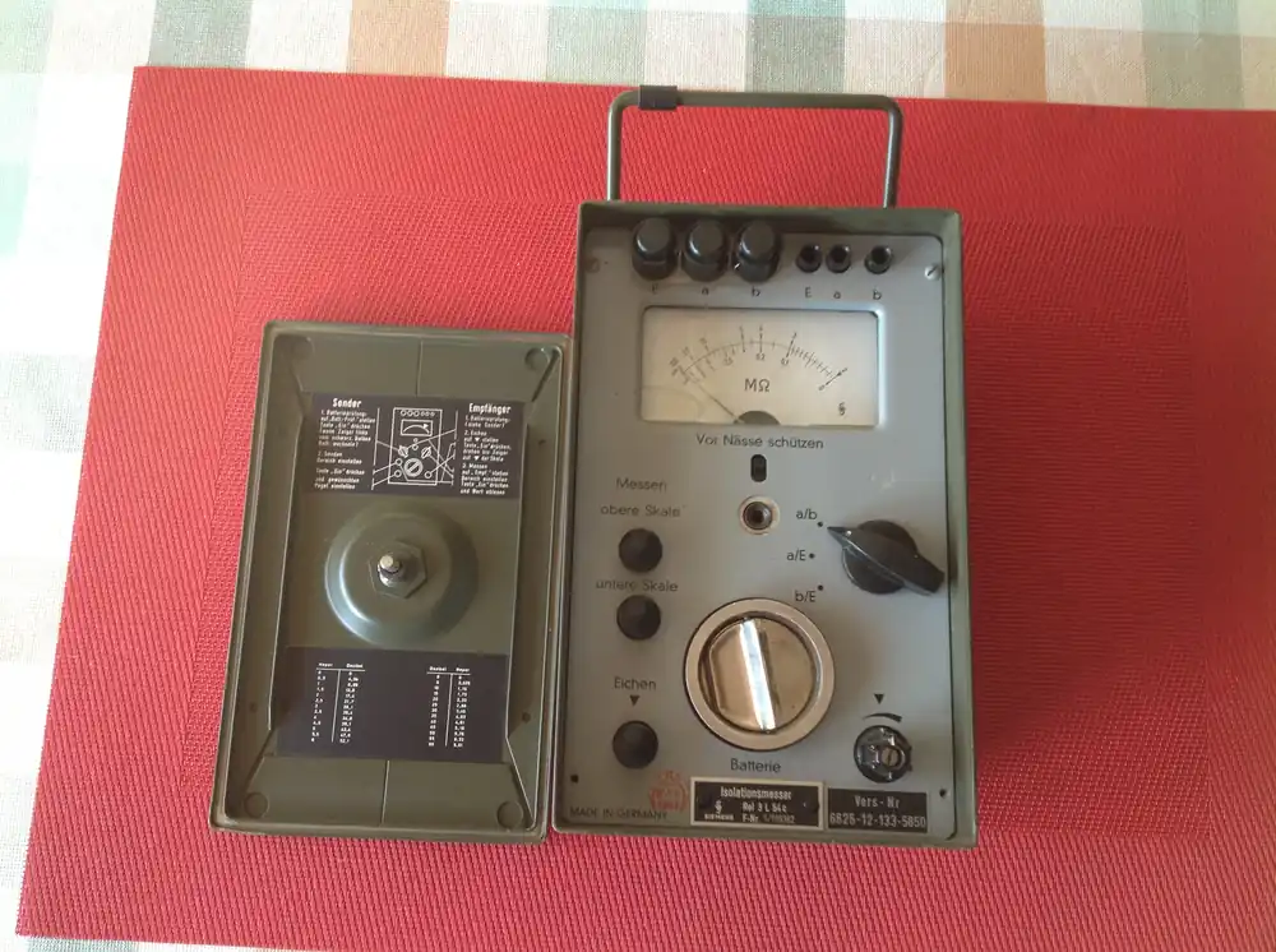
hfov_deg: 52.7
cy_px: 476
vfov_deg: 40.6
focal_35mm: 35
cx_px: 638
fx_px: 1288
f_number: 2.4
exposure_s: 1/30
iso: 64
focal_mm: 4.28
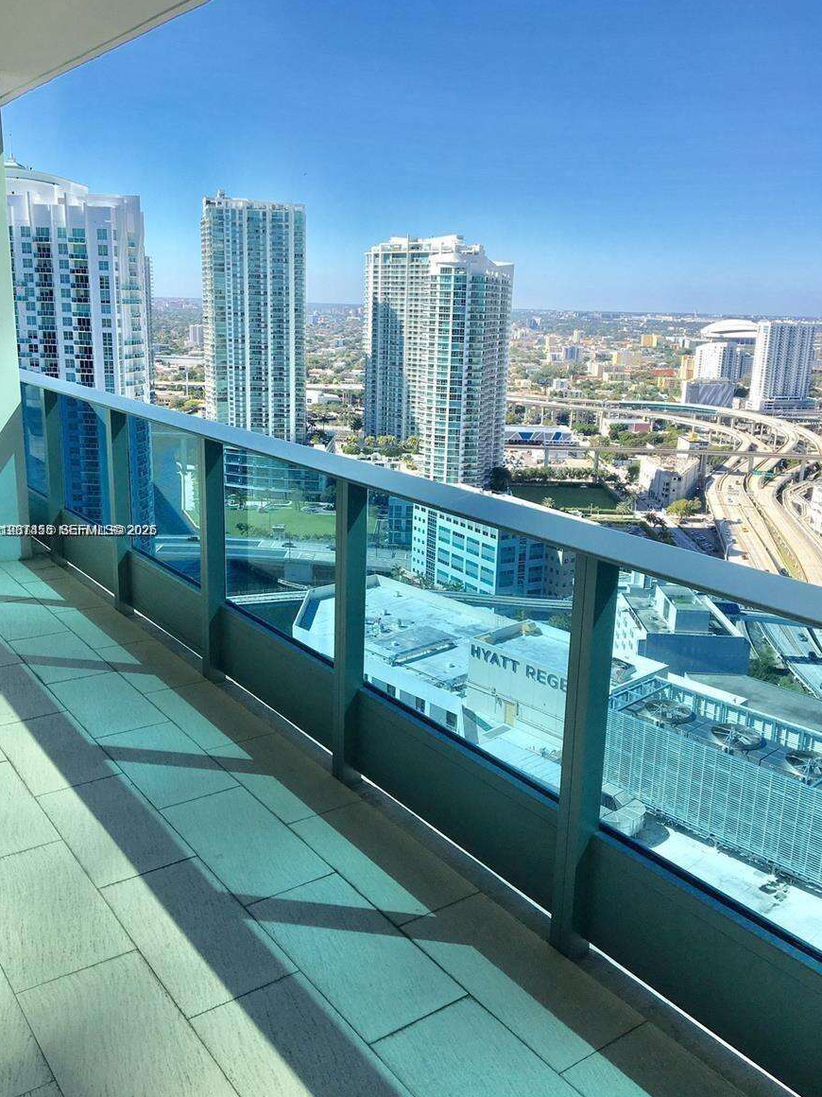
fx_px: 950
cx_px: 407
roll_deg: -1.8
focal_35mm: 30
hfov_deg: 46.8
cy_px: 531
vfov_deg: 60.0
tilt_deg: -14.6
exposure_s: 1/1241
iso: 25
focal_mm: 4.15
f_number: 2.2
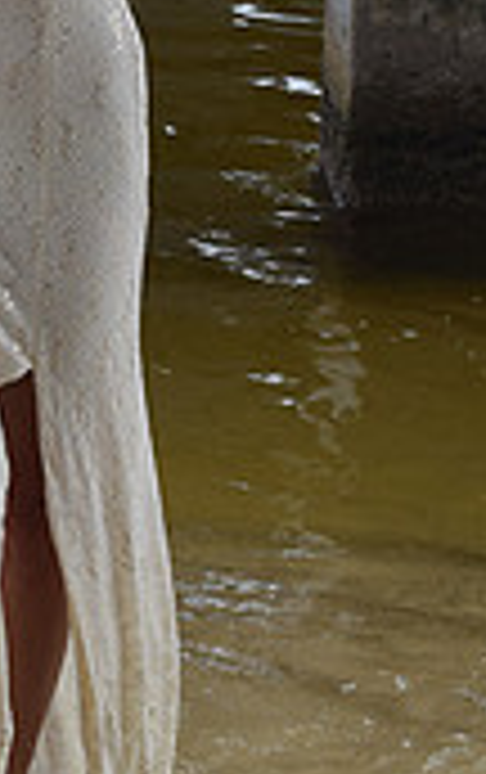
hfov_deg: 6.1
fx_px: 4562
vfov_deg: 9.5
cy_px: -252
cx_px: 38
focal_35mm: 216
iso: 250
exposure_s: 1/250
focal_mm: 42
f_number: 8
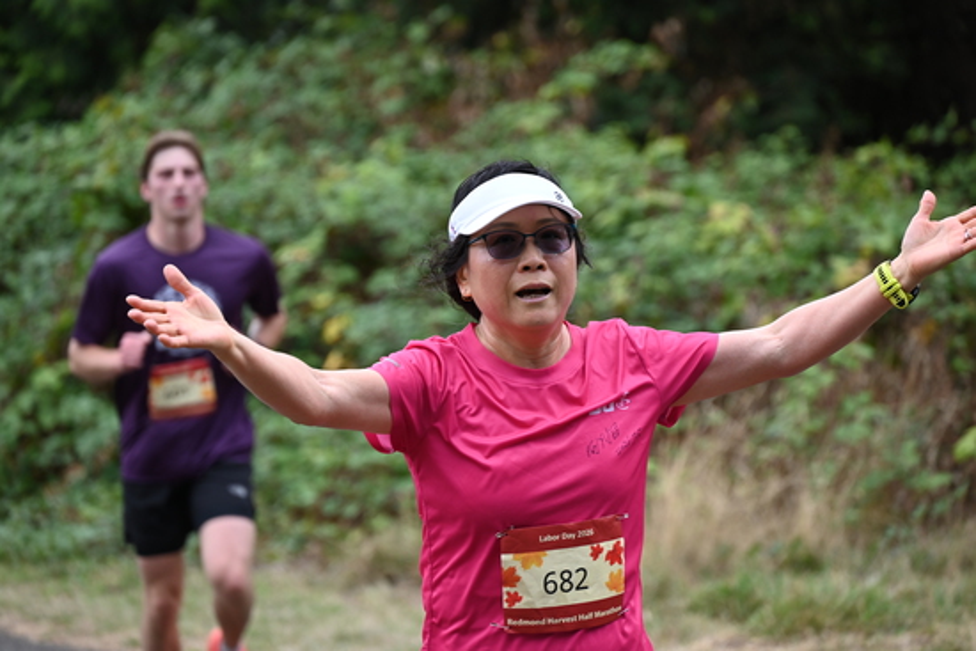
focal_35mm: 200
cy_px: 326
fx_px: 5423
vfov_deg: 6.9
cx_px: 488
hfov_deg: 10.3
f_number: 6.3
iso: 400
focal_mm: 200
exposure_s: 1/320
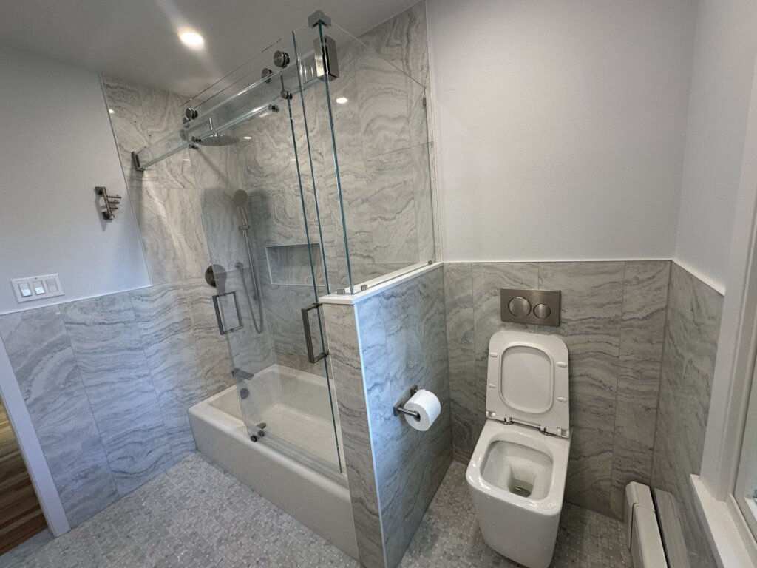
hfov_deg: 102.1
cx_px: 378
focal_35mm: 14
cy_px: 284
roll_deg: +5.6
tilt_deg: -10.1
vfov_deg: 85.7
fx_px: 306
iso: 125
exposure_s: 1/120
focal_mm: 2.22
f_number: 2.2
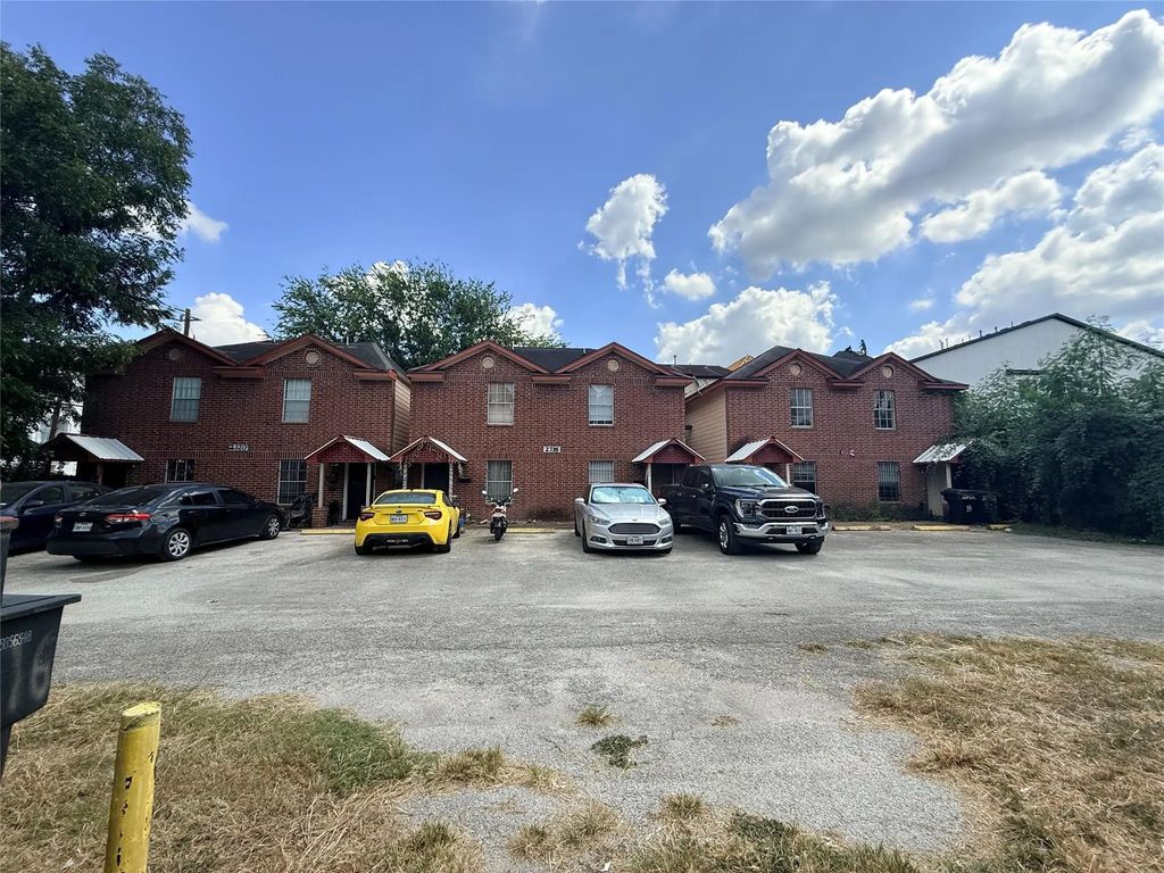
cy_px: 436
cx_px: 582
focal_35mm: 14
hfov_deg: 102.1
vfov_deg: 85.7
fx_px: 471
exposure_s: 1/1795
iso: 64
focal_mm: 2.22
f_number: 2.2
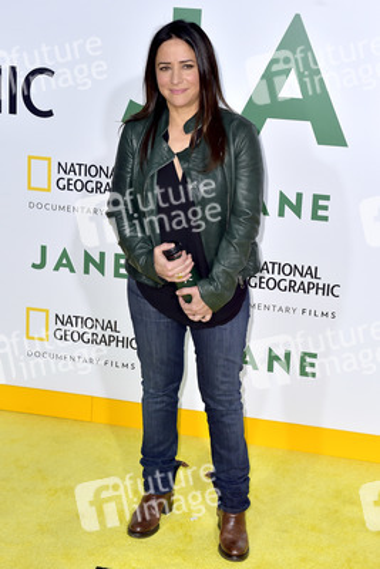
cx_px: 190
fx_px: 886
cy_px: 284
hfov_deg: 24.2
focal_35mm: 56
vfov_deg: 35.6
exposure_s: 1/320
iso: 500
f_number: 6.3
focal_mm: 56
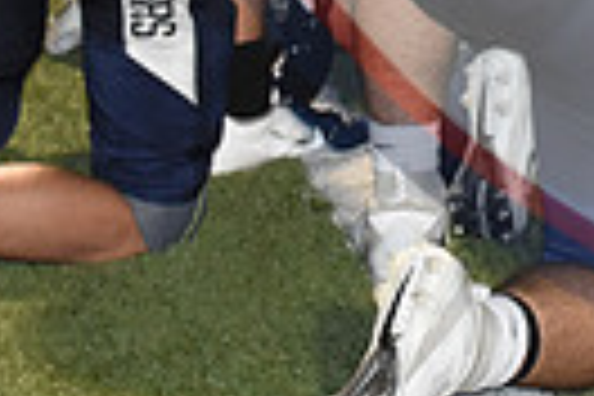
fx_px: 4125
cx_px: 1058
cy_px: -434
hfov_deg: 8.0
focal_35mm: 250
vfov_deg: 5.4
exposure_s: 1/60
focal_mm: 38
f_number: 4.8
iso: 1600
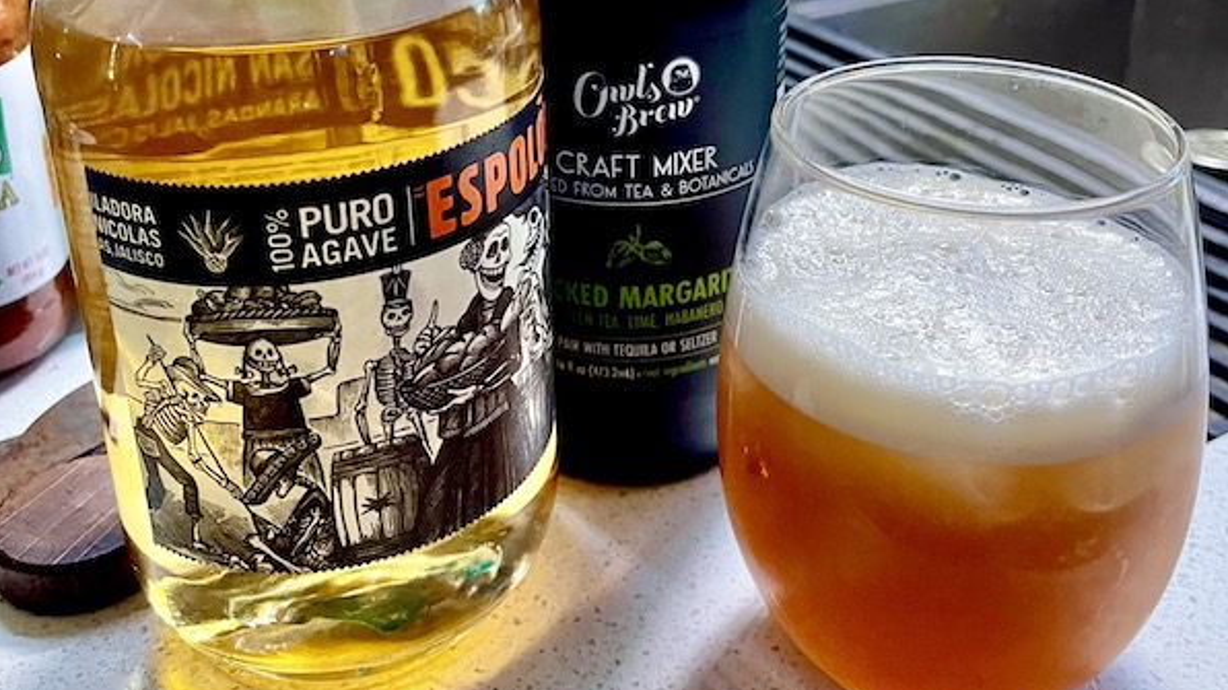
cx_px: 614
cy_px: 95
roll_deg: +2.6
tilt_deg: -21.0
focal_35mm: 38
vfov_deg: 30.1
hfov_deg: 52.8
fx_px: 1237
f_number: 1.6
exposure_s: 1/60
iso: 320
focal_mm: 5.1
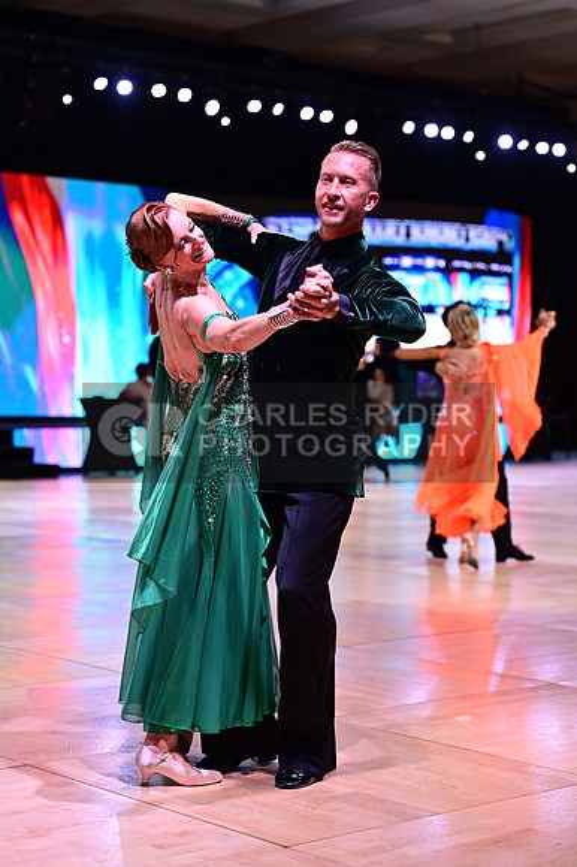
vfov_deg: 28.9
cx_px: 288
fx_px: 1685
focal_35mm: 70
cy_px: 434
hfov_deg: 19.4
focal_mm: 70
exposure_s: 1/500
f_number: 3.2
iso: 1600
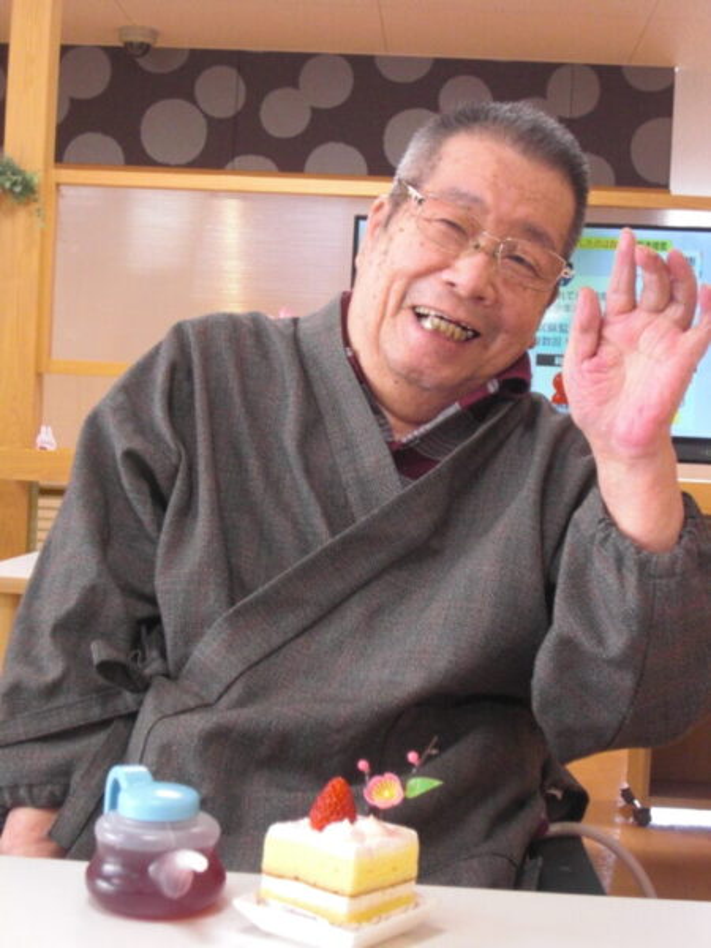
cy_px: 474
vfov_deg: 34.9
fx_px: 1506
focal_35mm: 55
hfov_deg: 26.6
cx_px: 356
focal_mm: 9.8
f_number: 3.6
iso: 400
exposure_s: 1/60
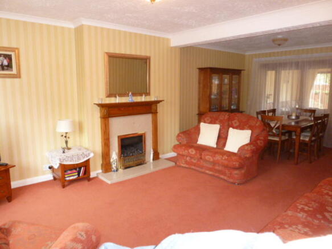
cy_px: 124
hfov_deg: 69.4
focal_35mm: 25
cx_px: 166
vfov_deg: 54.9
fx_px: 240
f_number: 3.3
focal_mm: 4.1
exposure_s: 1/30
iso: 400
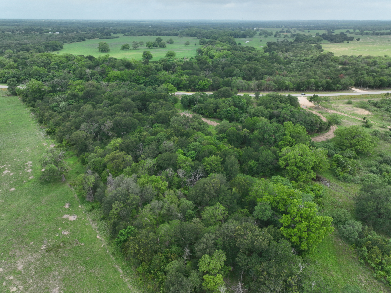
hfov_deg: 71.6
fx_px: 271
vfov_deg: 56.8
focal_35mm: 24
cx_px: 196
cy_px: 146
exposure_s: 1/1000
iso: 100
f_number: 2.8
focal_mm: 12.29
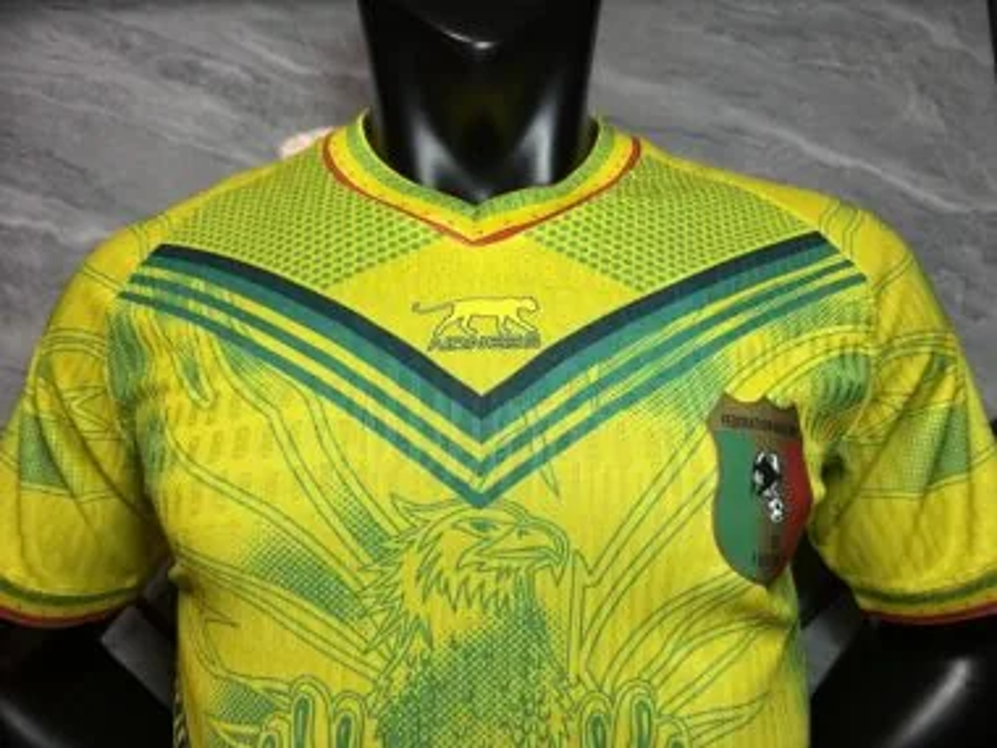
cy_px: 374
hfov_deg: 71.6
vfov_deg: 56.8
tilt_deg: +7.8
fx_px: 691
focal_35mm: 24
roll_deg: +0.6
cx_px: 498
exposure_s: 1/100
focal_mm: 6.76
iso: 64
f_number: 1.78
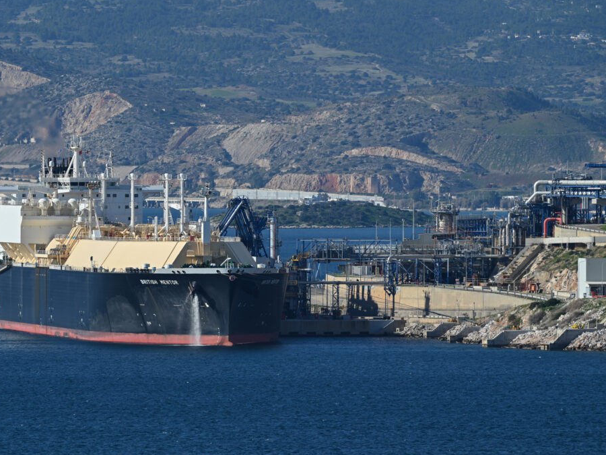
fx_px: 8228
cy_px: 228
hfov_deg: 4.2
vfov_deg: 3.2
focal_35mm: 470
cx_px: 265
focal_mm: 430
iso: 100
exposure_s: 1/500
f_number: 8
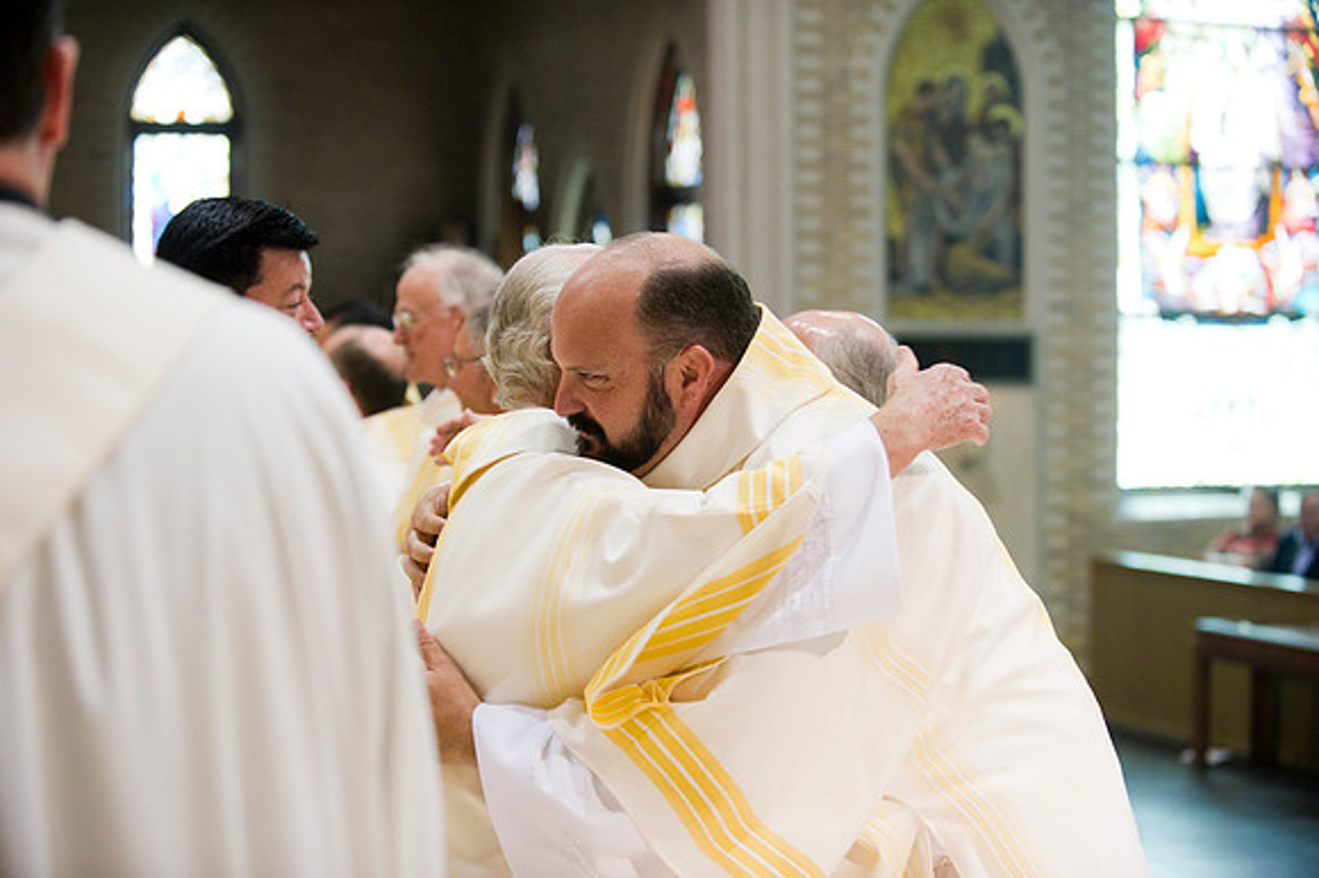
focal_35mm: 70
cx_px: 660
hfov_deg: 28.9
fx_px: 2563
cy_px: 439
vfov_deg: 19.4
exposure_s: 1/125
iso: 2000
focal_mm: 70
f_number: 2.8
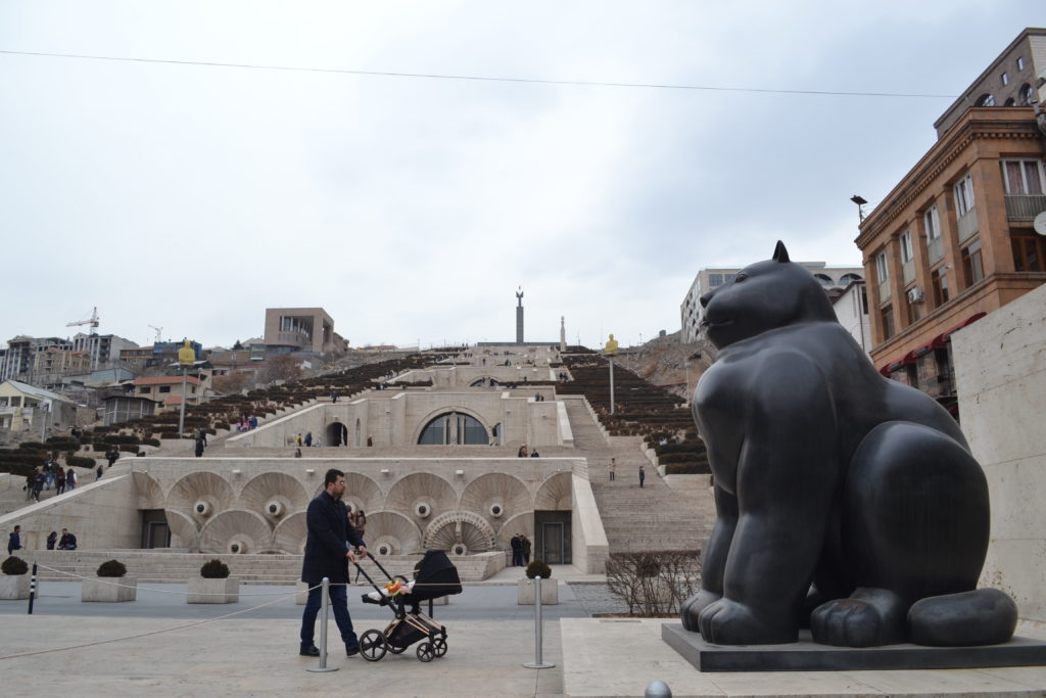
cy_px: 349
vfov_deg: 47.9
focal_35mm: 27
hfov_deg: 67.4
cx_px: 523
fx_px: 785
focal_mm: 18
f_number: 6.3
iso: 100
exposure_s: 1/160
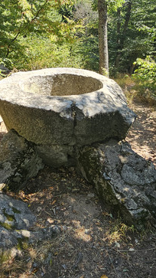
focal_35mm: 25
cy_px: 91
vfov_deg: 71.7
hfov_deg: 45.6
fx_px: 184
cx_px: 59
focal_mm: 2.2
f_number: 2.2
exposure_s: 1/447
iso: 50
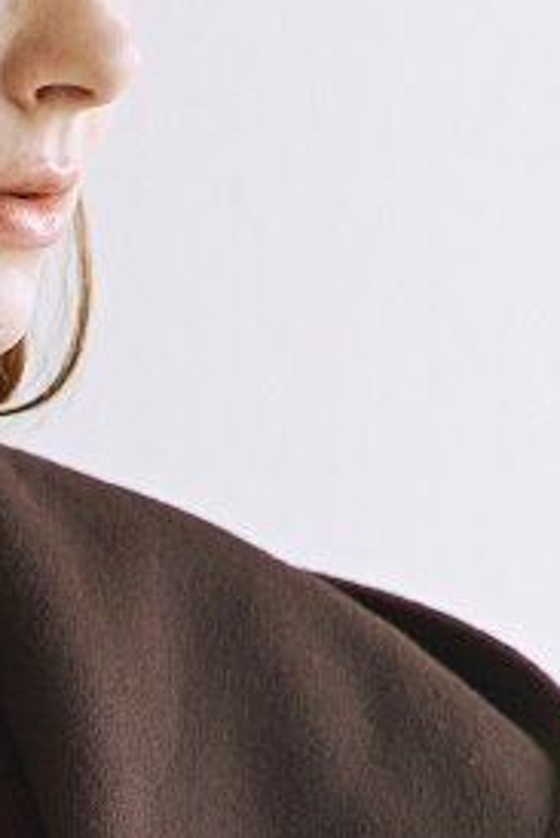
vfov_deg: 7.1
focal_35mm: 287
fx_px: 6688
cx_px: -456
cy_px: 1118
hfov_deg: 4.7
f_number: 6.3
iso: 500
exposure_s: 1/200
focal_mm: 70
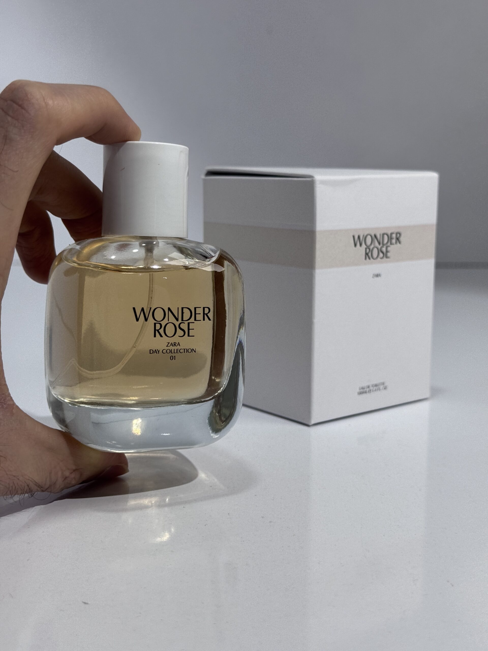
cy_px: 326
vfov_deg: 39.7
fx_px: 902
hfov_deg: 30.3
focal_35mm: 48
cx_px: 244
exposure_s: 1/593
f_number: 1.78
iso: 64
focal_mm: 6.76
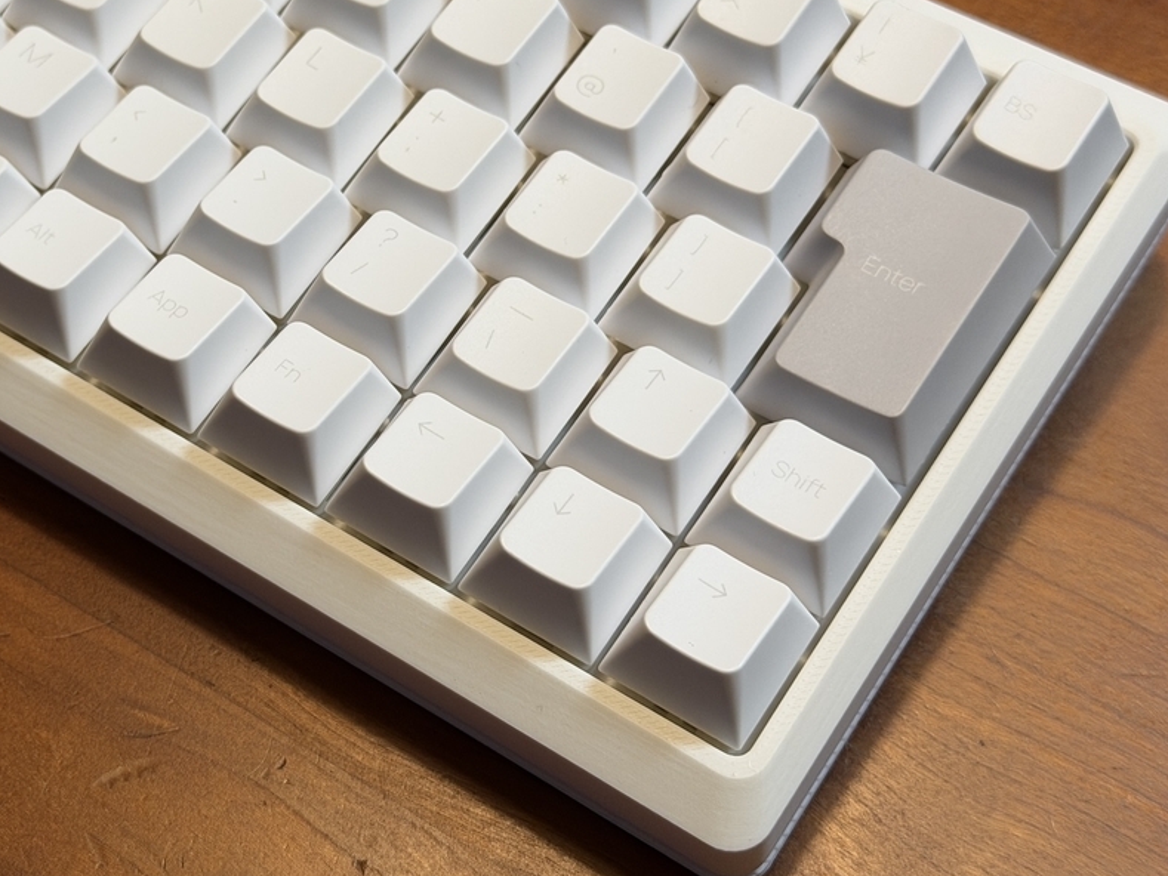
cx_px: 326
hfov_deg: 26.4
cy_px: 292
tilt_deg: -52.6
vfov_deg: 20.1
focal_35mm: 73
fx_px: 2464
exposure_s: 1/100
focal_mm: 6.76
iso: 64
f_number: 1.78
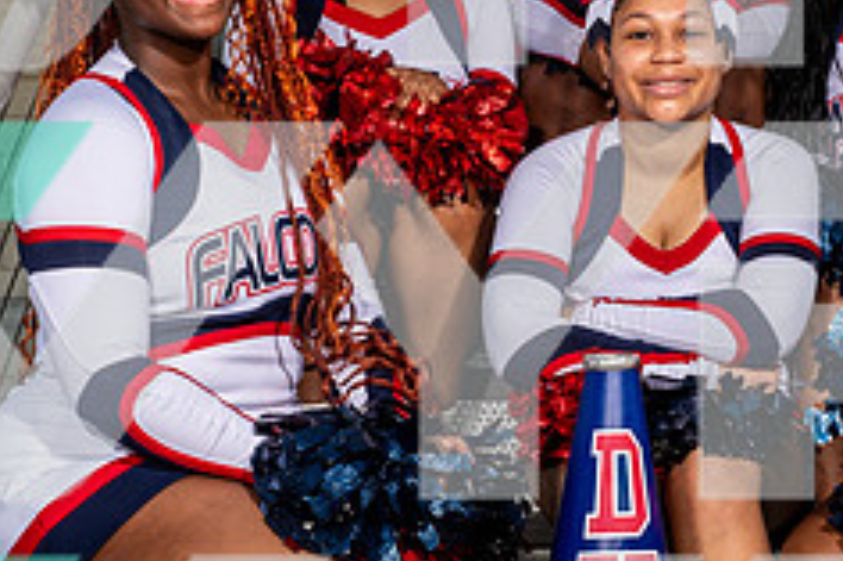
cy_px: 313
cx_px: 629
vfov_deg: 11.1
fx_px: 2878
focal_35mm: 123
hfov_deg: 16.6
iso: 200
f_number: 7.1
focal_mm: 50
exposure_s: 1/320
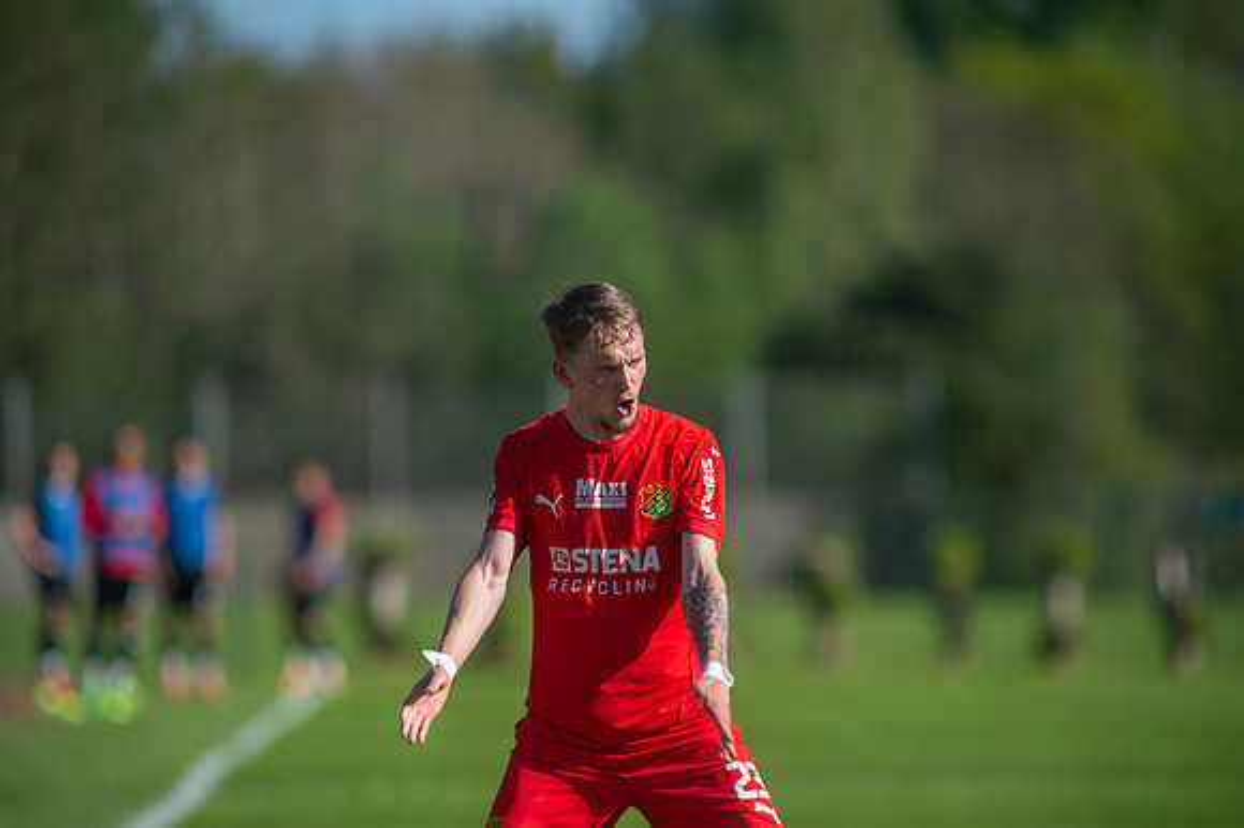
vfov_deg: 3.3
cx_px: 622
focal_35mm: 420
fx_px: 14505
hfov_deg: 4.9
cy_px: 414
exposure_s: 1/1600
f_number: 4
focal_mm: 420
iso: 320
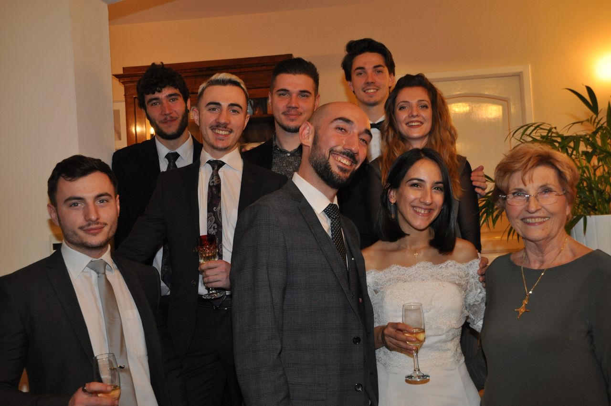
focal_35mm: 45
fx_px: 763
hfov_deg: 43.7
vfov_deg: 29.8
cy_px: 203
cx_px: 306
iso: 800
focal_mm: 30
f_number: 4.2
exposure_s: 1/60
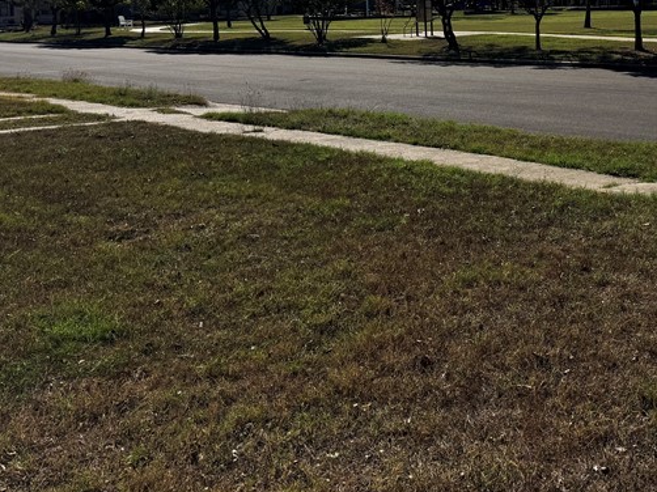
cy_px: 42
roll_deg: +0.7
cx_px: 597
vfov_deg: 28.4
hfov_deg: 36.4
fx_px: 930
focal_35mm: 49
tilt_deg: -2.7
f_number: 1.78
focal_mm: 6.76
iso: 80
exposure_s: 1/9009
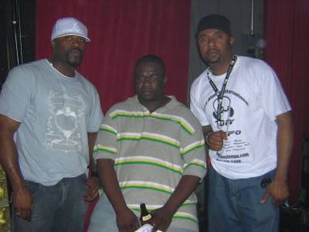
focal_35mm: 43
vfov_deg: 33.6
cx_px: 154
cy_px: 116
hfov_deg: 43.9
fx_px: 384
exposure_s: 1/60.1
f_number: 2.8
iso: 201
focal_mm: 5.6
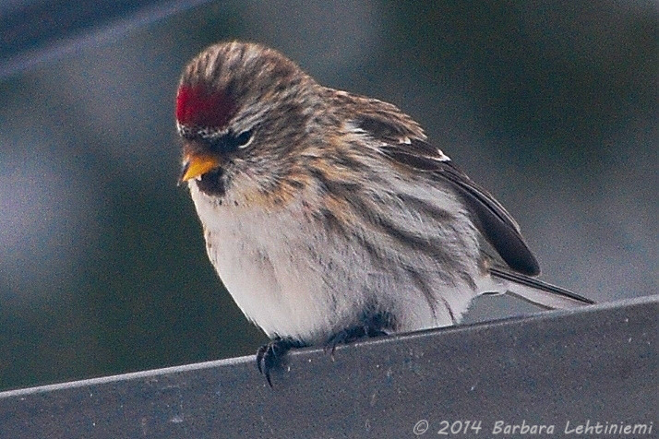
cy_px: 220
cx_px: 330
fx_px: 5491
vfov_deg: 4.6
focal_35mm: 300
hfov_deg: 6.9
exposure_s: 1/500
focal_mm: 200
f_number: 5.6
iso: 450
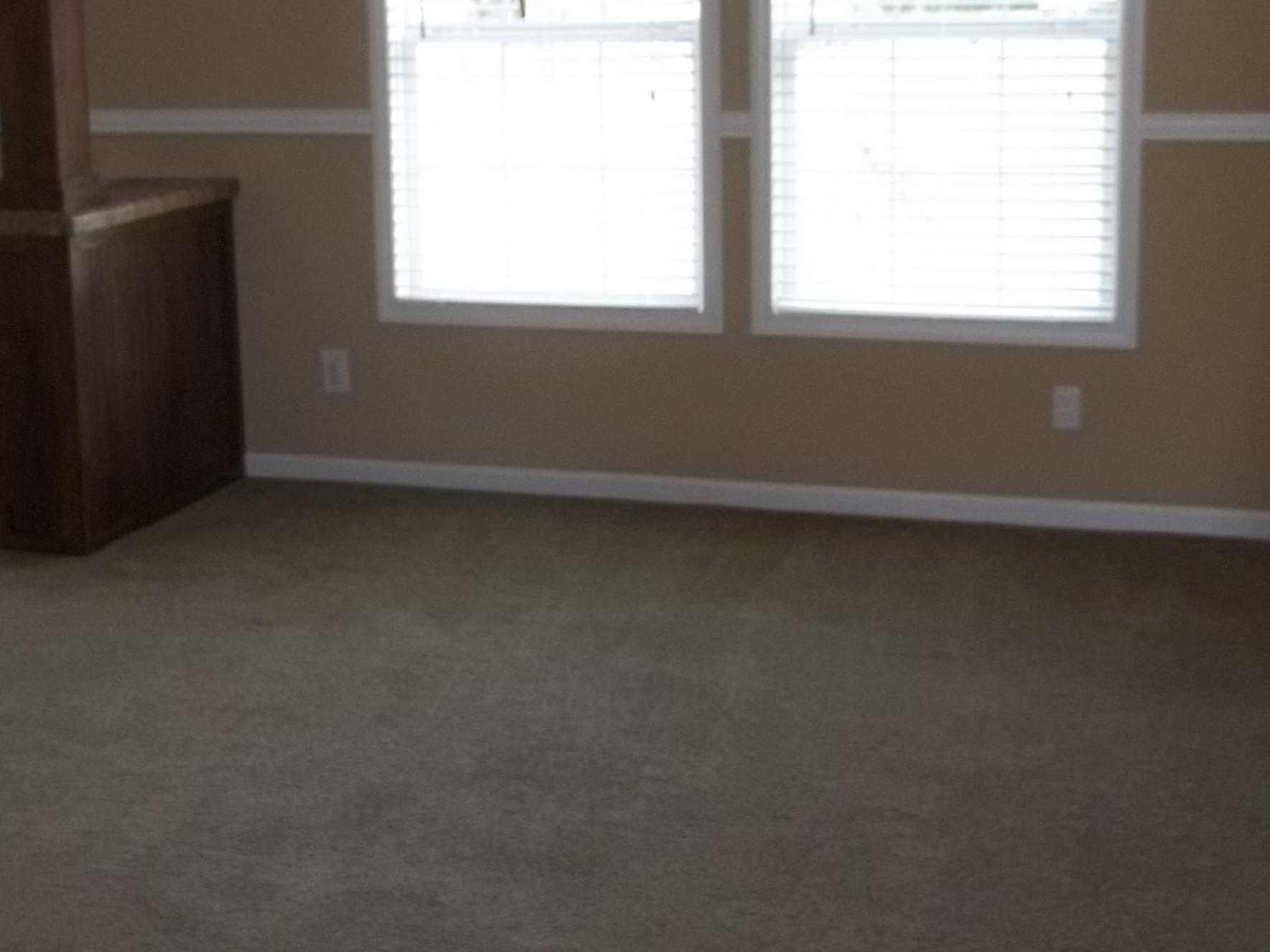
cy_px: 351
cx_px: 560
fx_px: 2055
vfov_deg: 26.0
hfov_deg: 34.3
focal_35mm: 56
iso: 100
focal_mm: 5.9
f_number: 3.3
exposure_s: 1/80
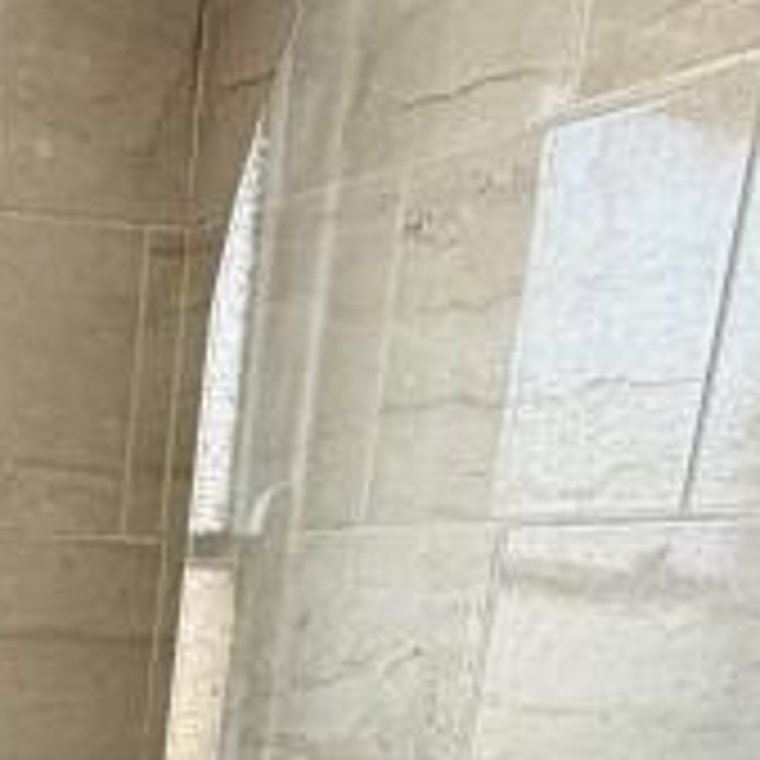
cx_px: -270
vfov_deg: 18.4
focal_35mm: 75
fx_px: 1863
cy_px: 1345
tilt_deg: -23.1
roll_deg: -1.7
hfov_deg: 20.7
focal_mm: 2.22
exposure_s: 1/121
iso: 125
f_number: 2.2
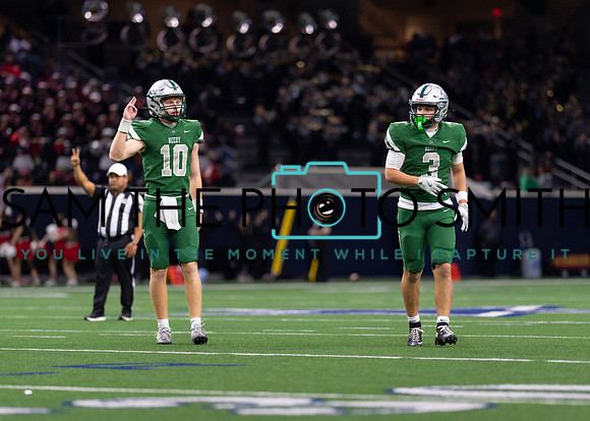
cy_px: 259
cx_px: 336
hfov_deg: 9.0
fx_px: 3754
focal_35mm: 224
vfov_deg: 6.4
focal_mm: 135
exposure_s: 1/1600
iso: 1000
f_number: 1.8
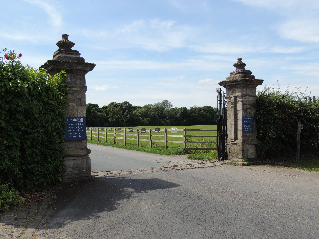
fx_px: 323
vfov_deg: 40.7
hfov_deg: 52.6
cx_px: 160
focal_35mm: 35
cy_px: 120
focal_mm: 6.2
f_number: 3.3
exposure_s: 1/1000
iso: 100
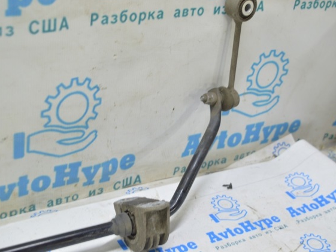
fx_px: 559
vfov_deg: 25.4
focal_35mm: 58
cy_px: 125
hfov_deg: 33.5
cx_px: 165
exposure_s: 1/20
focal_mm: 35
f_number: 5.6
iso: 400
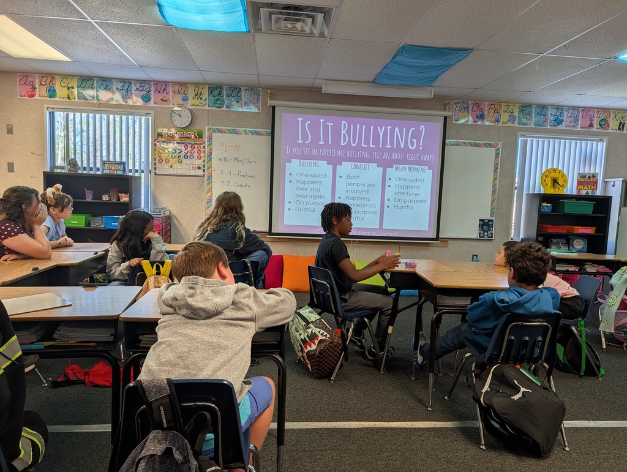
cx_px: 314
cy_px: 236
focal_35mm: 24
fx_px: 435
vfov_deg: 56.9
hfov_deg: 71.5
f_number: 1.68
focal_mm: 6.9
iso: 16
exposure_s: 1/381
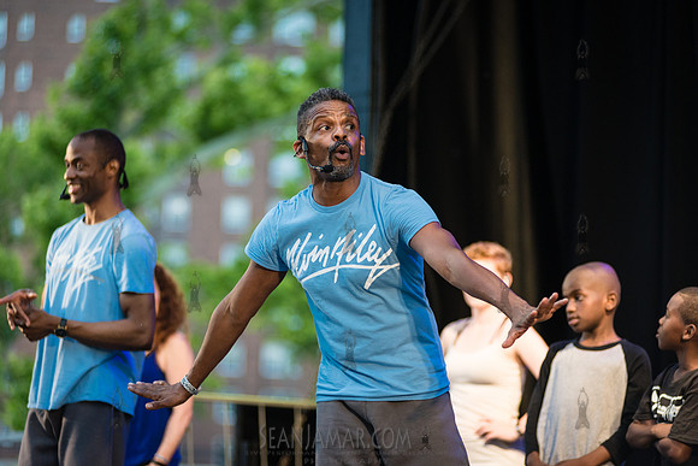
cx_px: 349
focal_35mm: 135
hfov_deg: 15.2
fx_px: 2618
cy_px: 233
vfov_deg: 10.2
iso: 1600
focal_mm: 135
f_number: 2.8
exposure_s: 1/1000
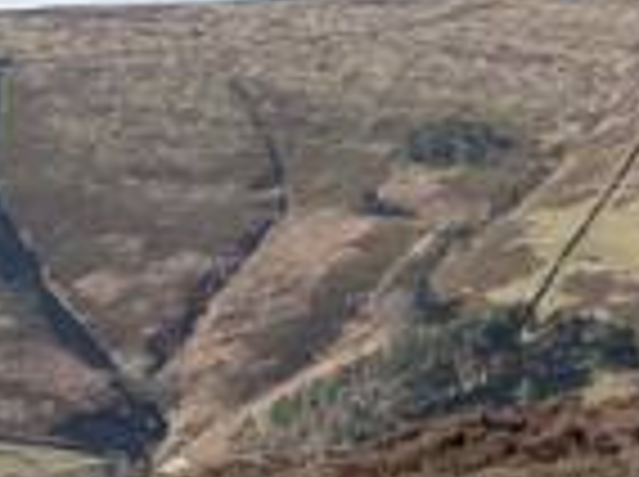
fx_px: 2027
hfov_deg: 15.2
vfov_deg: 13.3
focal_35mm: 110
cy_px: 9
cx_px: 1188
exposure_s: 1/3650
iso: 50
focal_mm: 5.96
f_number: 1.6
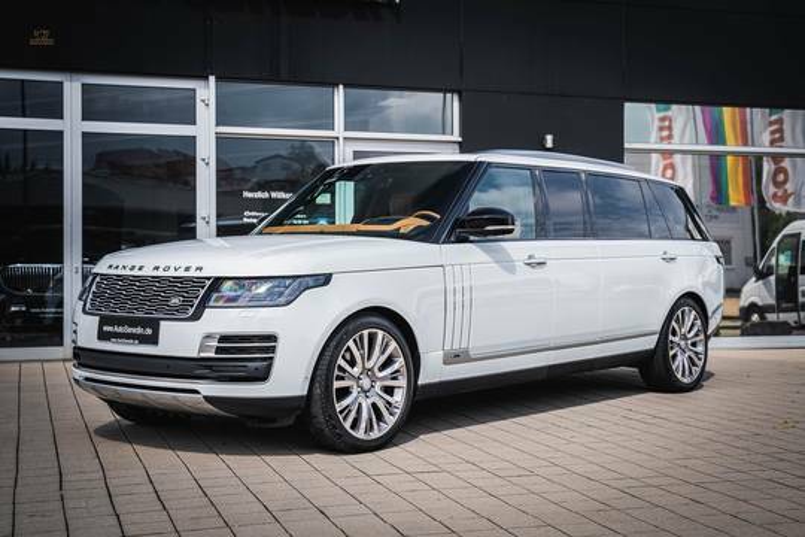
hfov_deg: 41.9
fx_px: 1051
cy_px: 268
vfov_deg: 28.6
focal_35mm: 47
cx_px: 402
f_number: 5
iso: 500
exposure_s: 1/1250
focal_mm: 47
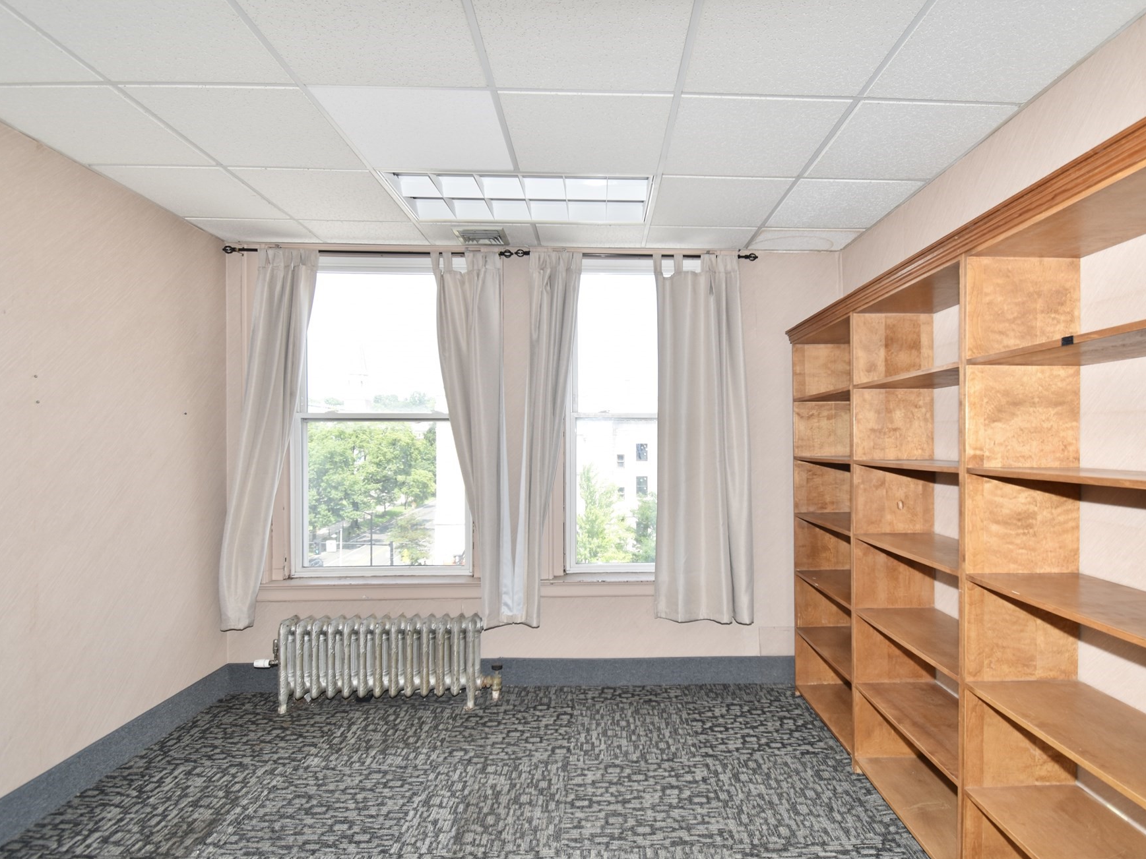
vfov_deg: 74.7
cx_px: 620
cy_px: 445
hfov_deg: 90.8
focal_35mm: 17
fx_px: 563
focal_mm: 10
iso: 280
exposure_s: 1/125
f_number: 5.6
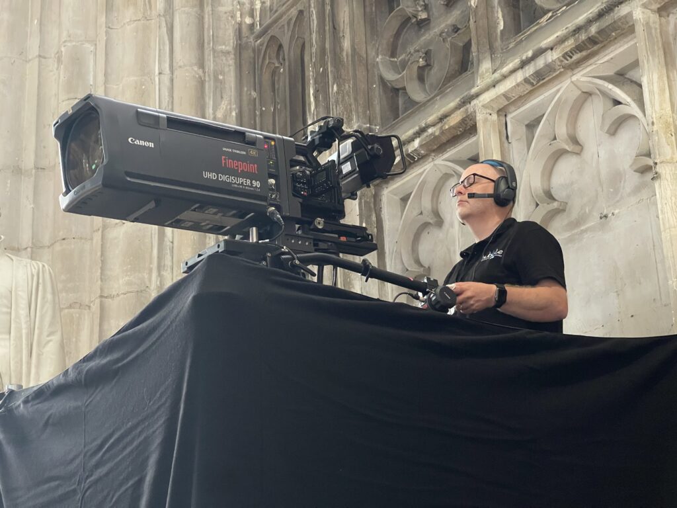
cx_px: 338
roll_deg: +2.0
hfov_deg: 30.3
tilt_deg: +19.2
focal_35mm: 64
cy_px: 254
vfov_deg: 22.9
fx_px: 1252
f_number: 2.2
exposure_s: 1/25
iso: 800
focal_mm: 7.5
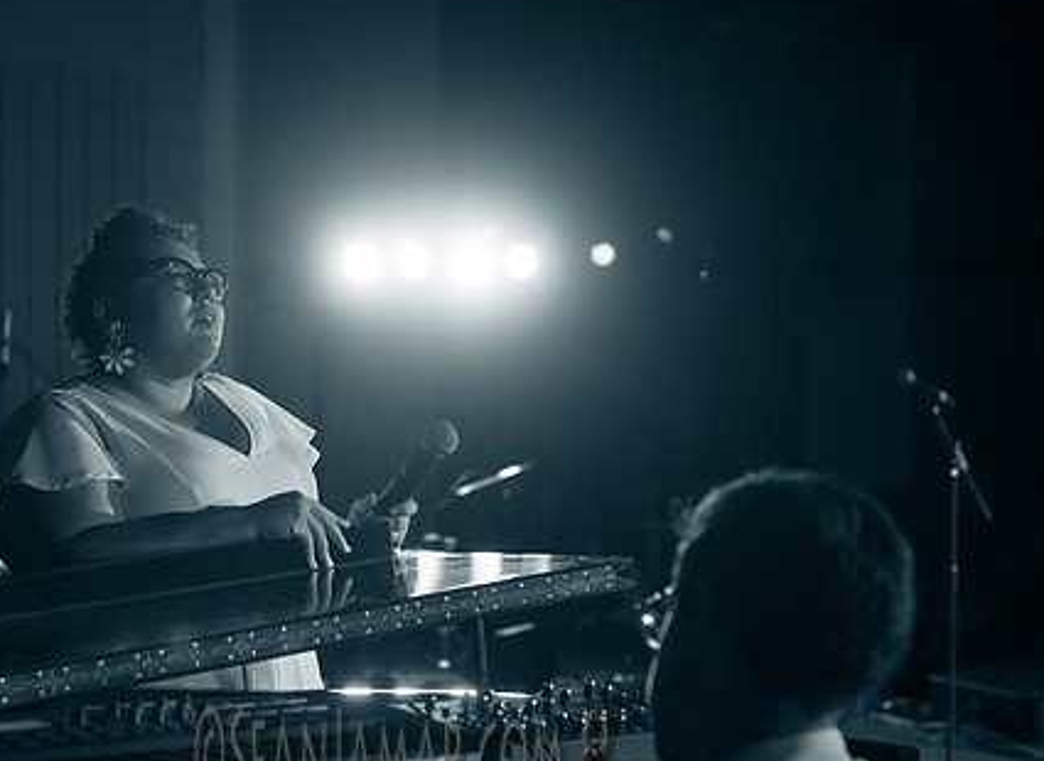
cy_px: 440
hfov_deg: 22.9
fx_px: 2568
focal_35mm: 86
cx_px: 328
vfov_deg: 16.9
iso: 3200
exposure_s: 1/320
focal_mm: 55
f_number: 3.5
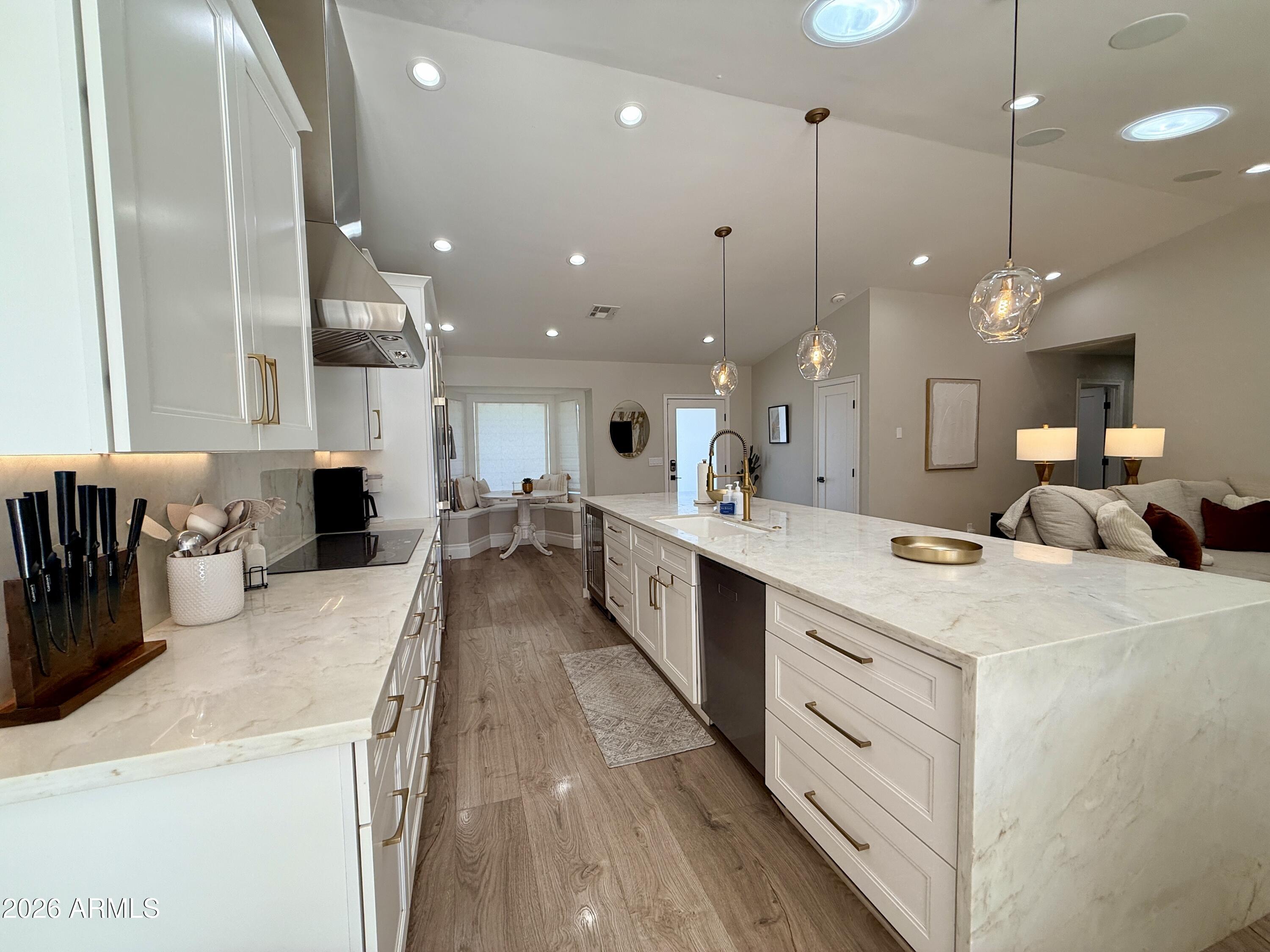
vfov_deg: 85.7
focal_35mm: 14
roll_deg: +1.1
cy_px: 476
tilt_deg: -2.5
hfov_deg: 102.1
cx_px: 635
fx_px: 514
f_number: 2.2
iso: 50
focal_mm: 2.22
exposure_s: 1/120
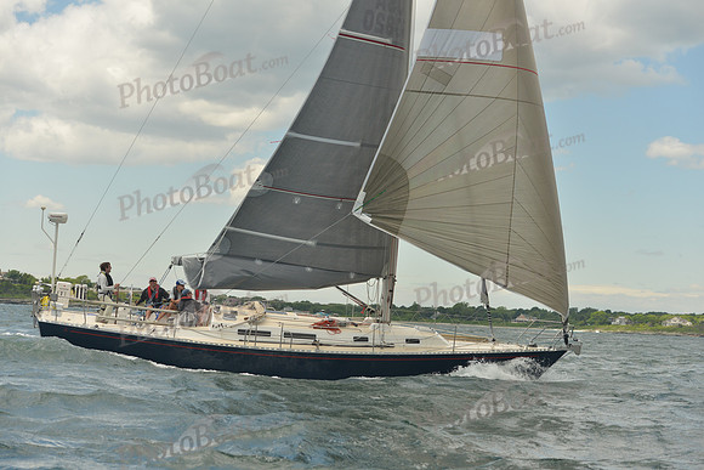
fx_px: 1369
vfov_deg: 19.5
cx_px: 352
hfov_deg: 28.8
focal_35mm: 70
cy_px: 235
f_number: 5
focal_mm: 70
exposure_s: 1/800
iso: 400
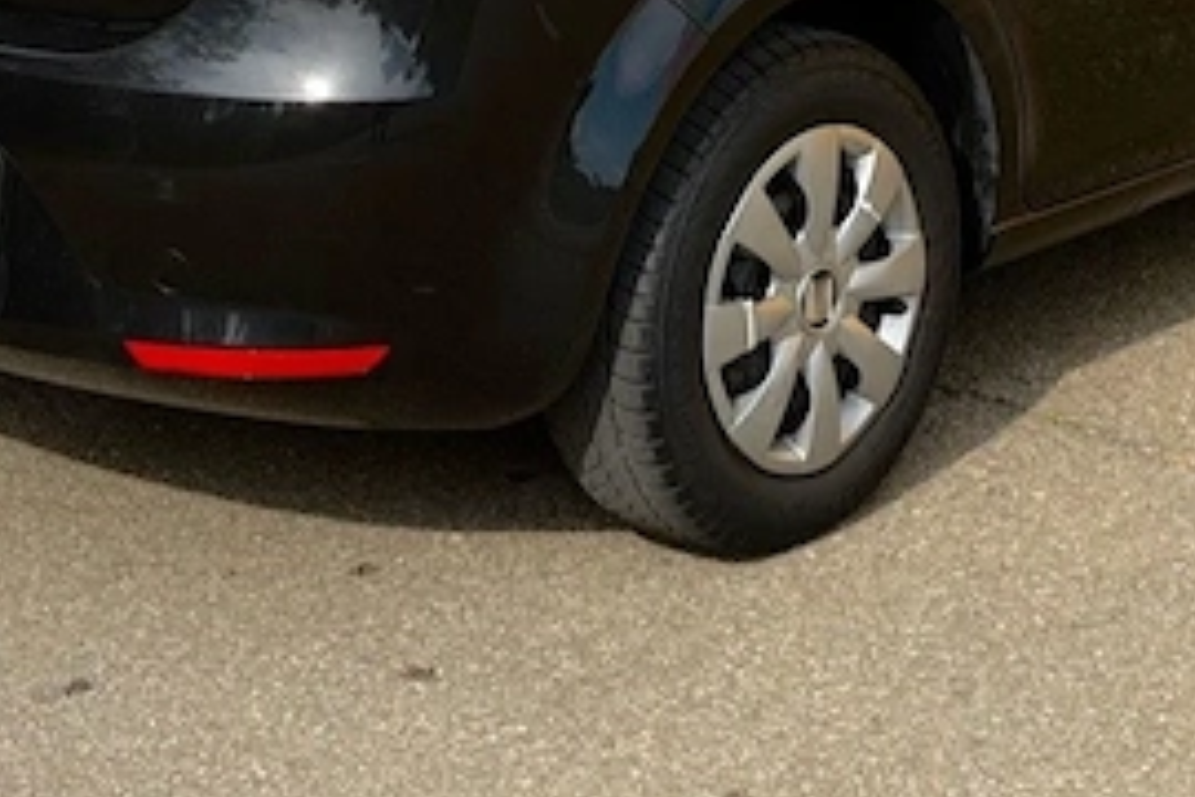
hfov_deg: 18.4
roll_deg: +1.5
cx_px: 699
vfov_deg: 12.1
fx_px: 3684
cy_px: -111
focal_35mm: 111
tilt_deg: -10.7
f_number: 1.78
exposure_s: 1/2667
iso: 64
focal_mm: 6.76
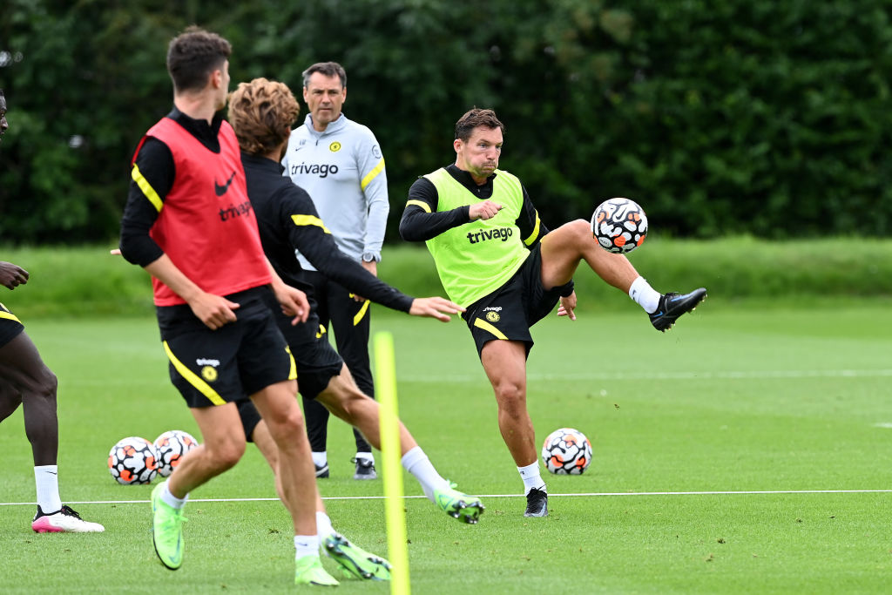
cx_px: 446
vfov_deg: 3.4
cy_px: 298
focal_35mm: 400
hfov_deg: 5.2
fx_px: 9912
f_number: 5
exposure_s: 1/1600
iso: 800
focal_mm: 400
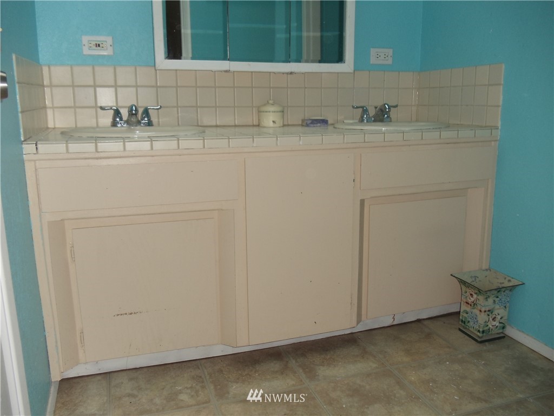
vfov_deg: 32.9
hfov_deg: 42.9
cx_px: 277
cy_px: 208
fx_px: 704
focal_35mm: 44
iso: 80
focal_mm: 6
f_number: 3.5
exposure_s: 1/30
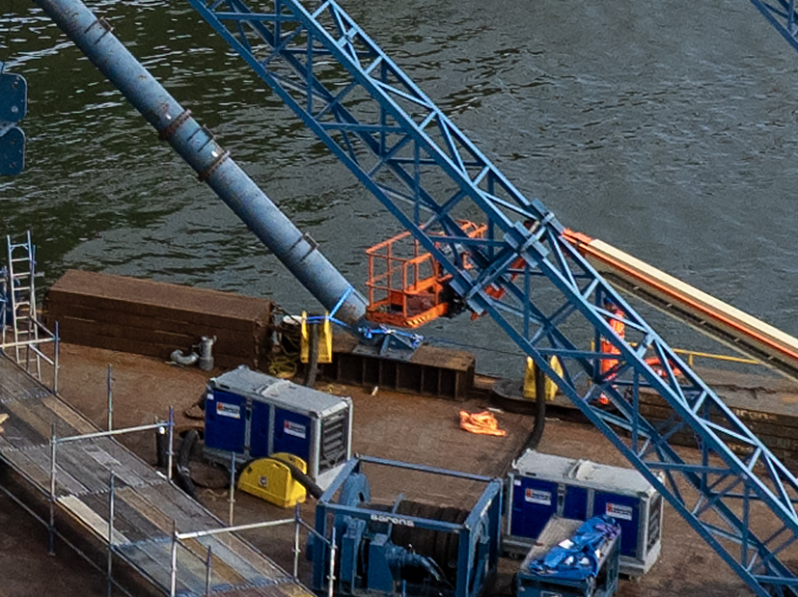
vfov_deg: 9.4
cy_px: -326
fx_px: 3525
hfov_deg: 11.2
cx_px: -973
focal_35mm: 153
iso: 110
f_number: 2.8
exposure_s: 1/2000
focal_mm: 12.29
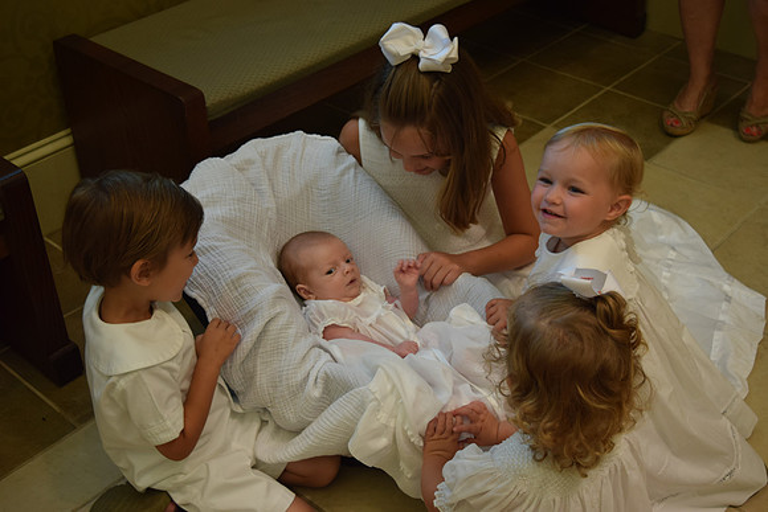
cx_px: 384
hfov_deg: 41.1
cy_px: 256
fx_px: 1024
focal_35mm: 48
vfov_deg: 28.1
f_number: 4.5
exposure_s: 1/60
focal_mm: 32
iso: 560
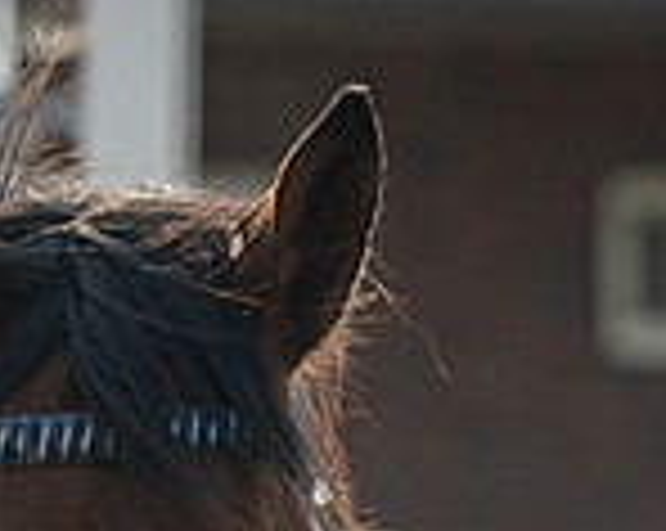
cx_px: 404
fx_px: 21142
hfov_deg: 1.8
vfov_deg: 1.4
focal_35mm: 1074
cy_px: 619
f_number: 4
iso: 80
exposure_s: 1/500
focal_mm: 135
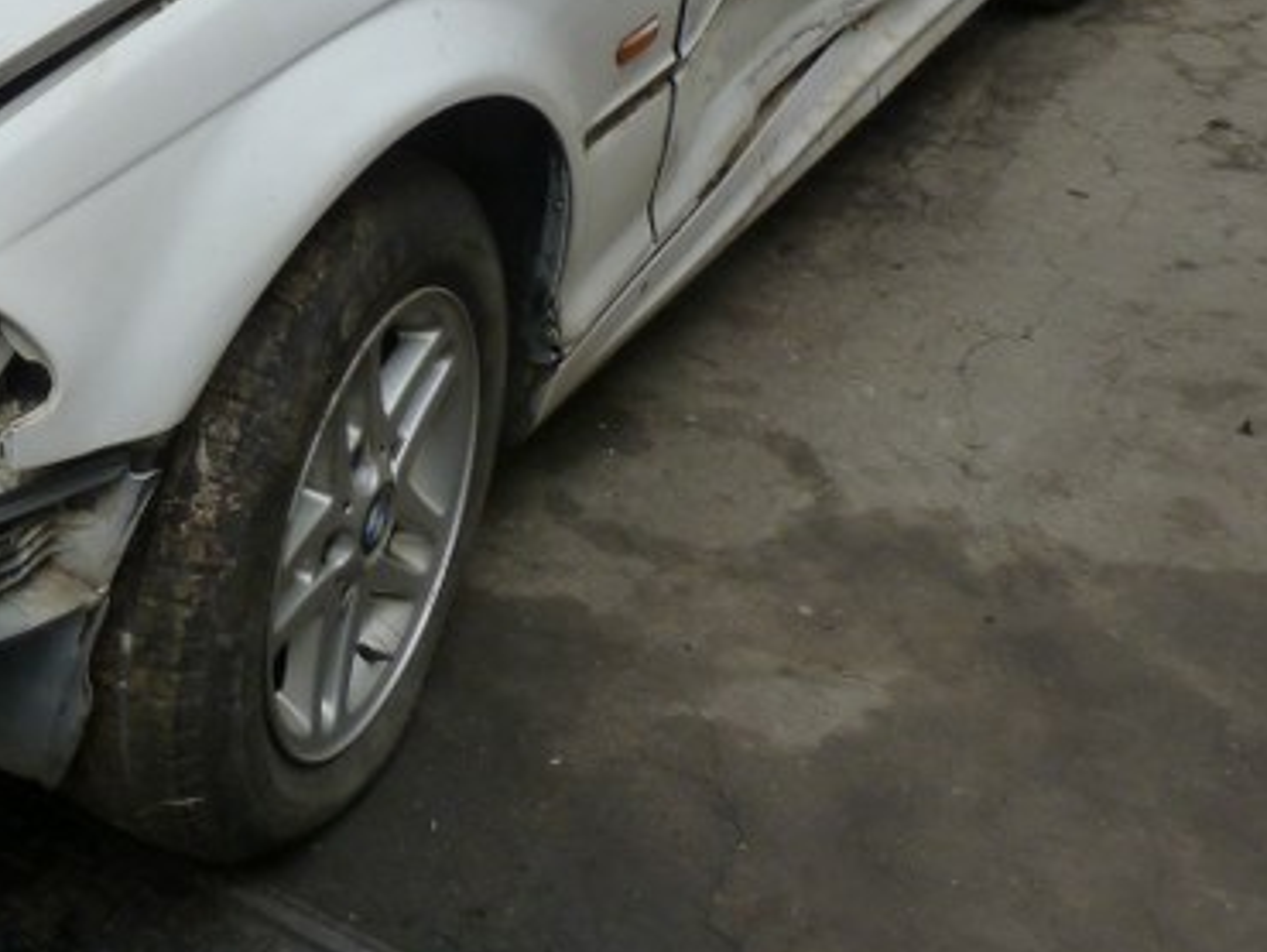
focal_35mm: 54
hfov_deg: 32.4
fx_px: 1978
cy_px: 72
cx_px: -34
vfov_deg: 26.1
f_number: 5
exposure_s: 1/250
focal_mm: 4.5
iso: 125
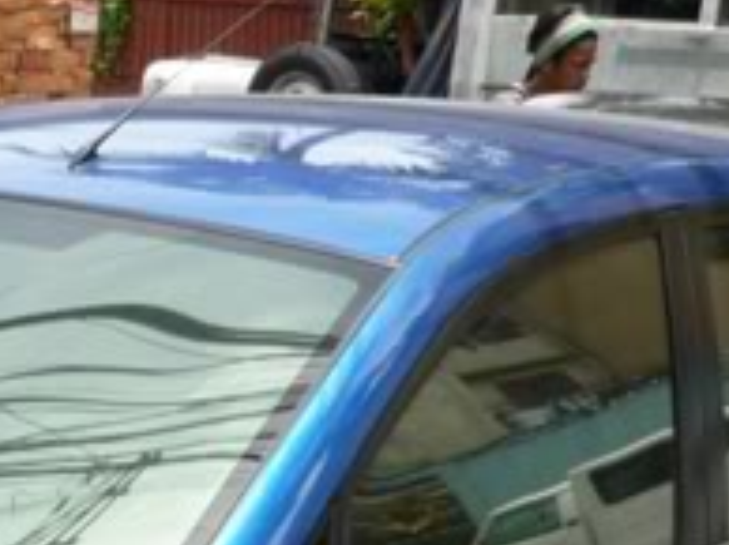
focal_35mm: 109
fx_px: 2293
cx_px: -94
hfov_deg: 17.4
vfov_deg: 12.7
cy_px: 857
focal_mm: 5.5
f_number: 2.8
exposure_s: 1/640
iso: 100
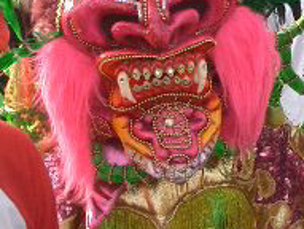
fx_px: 1029
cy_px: 32
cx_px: 280
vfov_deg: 12.6
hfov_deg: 16.6
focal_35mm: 117
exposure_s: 1/320
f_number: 2.6
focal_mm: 5.8
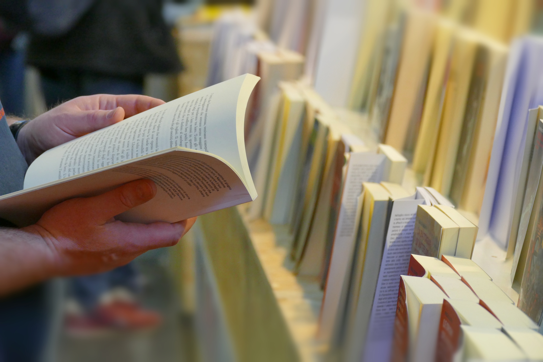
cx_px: 272
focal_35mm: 186
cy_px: 181
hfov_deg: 11.1
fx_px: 2805
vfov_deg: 7.4
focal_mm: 67.72
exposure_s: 1/100
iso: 500
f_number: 4
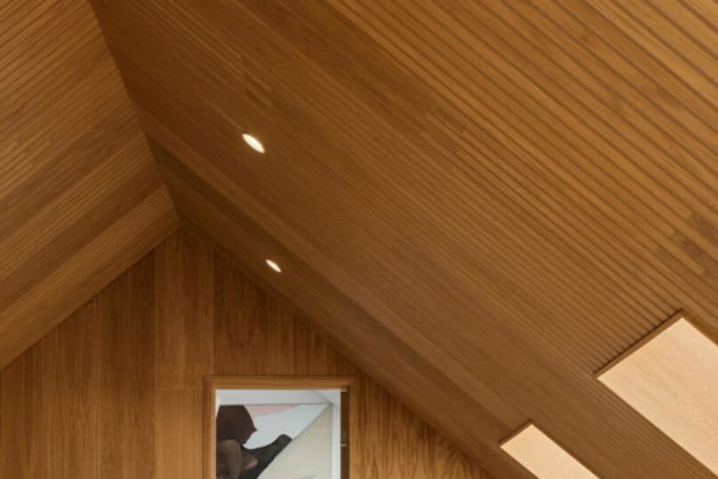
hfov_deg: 37.8
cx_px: 335
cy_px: 616
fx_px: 1049
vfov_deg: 23.0
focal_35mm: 53
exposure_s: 1/60
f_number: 8
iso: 200
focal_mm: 11
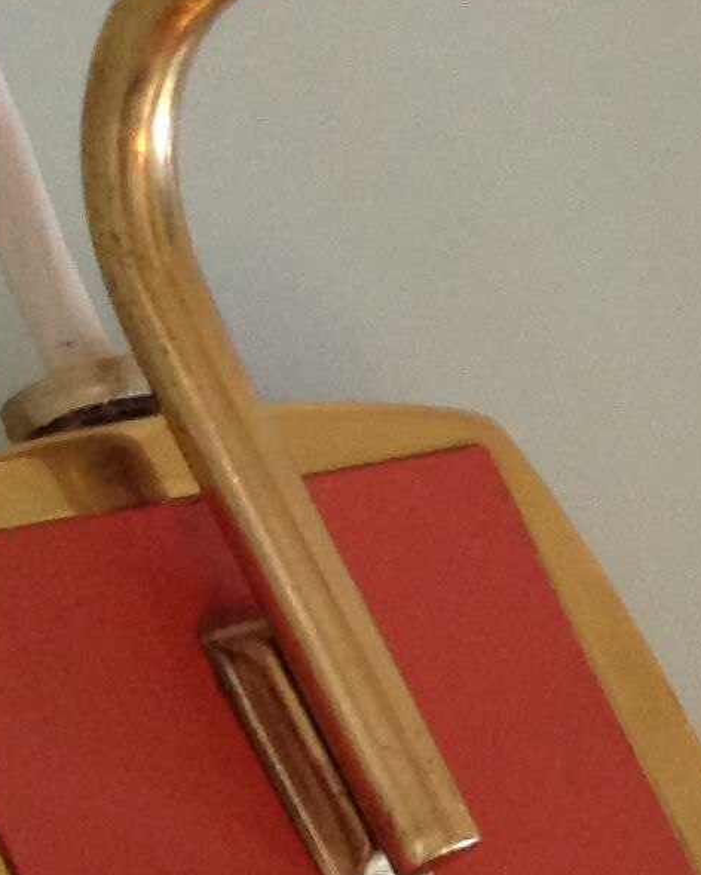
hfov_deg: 9.6
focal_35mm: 150
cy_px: 544
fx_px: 3886
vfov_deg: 12.8
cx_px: 1409
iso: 125
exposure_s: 1/15
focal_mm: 4.28
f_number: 2.4
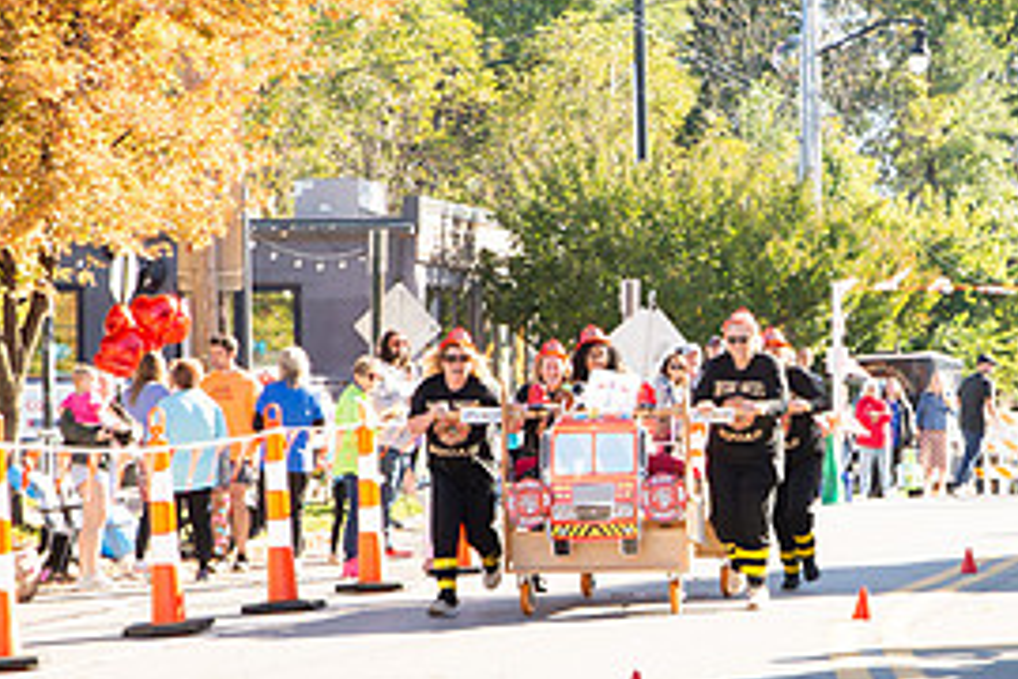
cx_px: 812
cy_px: 457
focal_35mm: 159
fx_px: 4496
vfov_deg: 8.6
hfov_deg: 12.9
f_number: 11
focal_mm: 70
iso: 800
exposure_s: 1/160
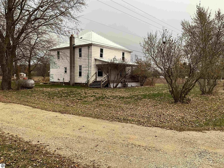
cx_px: 112
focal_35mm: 29
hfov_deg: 61.7
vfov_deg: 48.2
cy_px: 84
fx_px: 188
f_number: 1.8
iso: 40
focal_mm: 3
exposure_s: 1/122
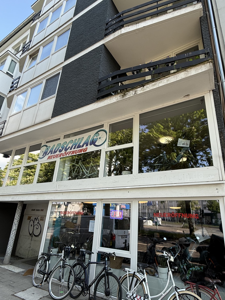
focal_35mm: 19
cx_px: 134
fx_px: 165
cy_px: 162
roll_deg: -2.1
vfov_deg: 84.5
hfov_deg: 68.1
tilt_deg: +18.4
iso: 50
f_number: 2.2
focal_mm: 2.22
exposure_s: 1/234
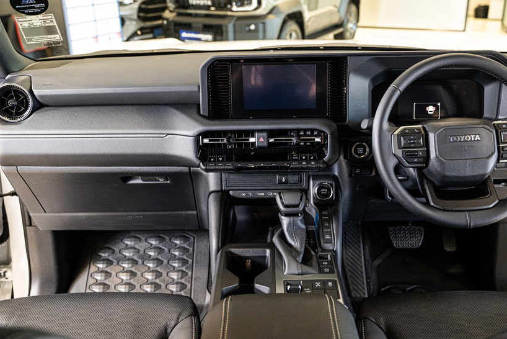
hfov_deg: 54.4
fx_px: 493
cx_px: 262
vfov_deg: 37.8
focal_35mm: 35
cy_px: 142
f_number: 3.2
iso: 1600
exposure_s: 1/160
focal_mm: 28
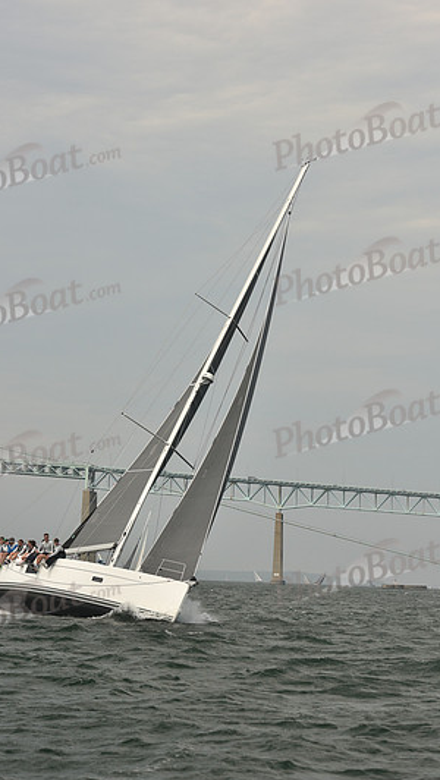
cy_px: 365
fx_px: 2174
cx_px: 197
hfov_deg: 11.6
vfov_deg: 20.3
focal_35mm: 105
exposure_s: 1/640
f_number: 6.3
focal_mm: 92
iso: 250
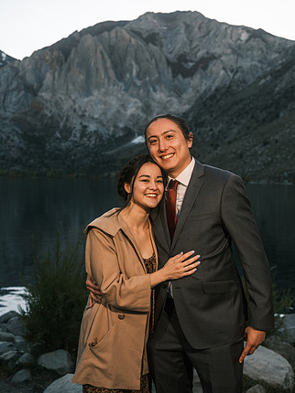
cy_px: 199
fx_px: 500
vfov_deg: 43.0
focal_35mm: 44
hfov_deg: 32.8
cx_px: 151
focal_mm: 52.7
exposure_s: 1/125
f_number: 5
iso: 400
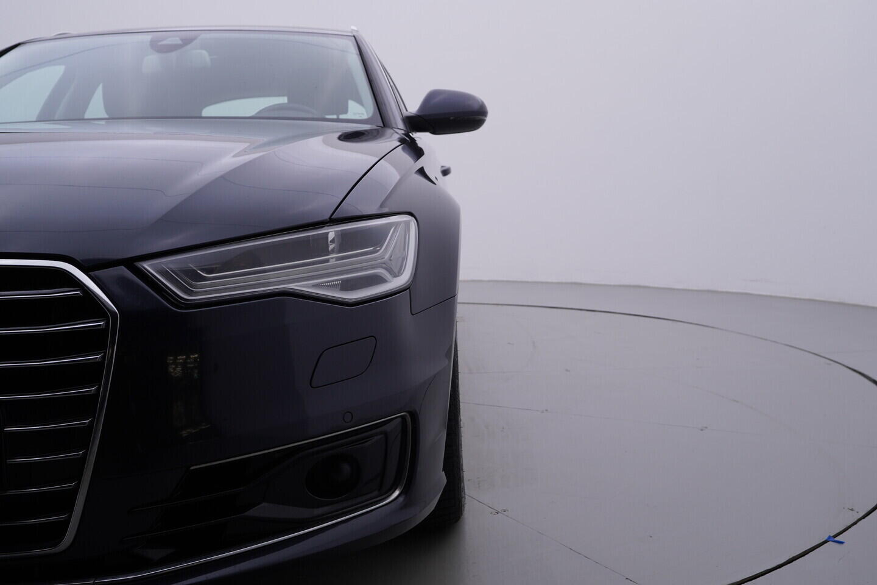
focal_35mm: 36
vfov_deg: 36.9
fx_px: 877
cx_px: 438
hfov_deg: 53.1
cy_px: 292
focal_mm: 24
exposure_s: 1/100
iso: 125
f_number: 4.5
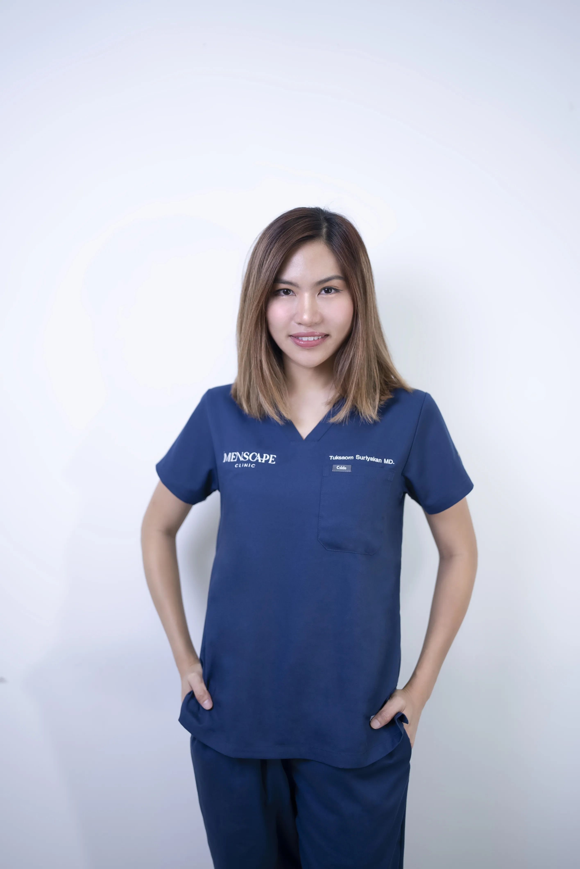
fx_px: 845
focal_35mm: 35
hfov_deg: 37.9
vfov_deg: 54.4
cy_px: 434
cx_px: 290
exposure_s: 1/160
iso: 125
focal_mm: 35
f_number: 1.4
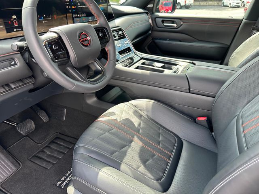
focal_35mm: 24
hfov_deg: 71.6
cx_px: 130
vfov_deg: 56.8
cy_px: 97
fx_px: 180
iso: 80
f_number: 1.78
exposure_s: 1/171
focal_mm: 6.86
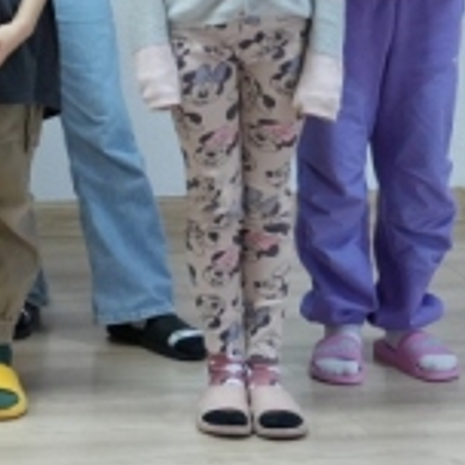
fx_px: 2584
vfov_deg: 10.1
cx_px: -563
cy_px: -130
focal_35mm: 170
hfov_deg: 9.4
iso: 3200
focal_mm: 38
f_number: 4
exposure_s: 1/160
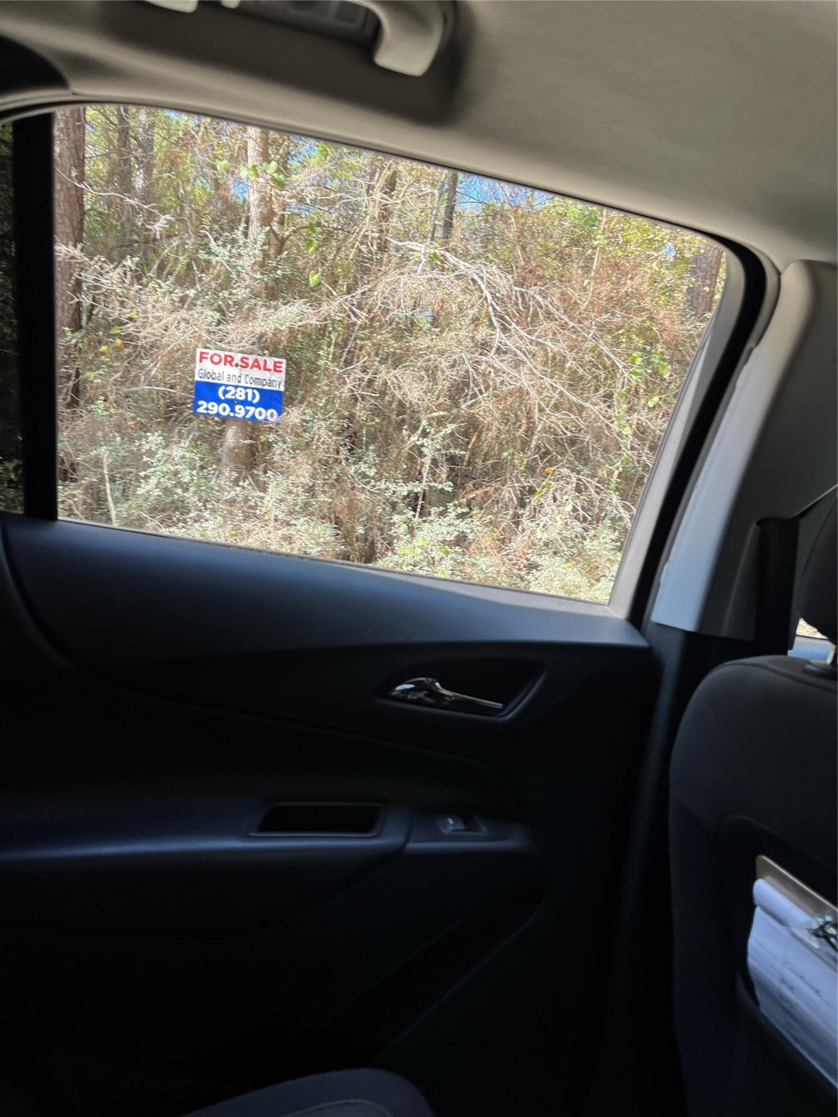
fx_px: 839
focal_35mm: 26
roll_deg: -8.1
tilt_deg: -4.0
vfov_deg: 67.3
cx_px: 419
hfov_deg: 53.1
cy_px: 558
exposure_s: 1/331
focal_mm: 5.1
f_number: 1.6
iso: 50
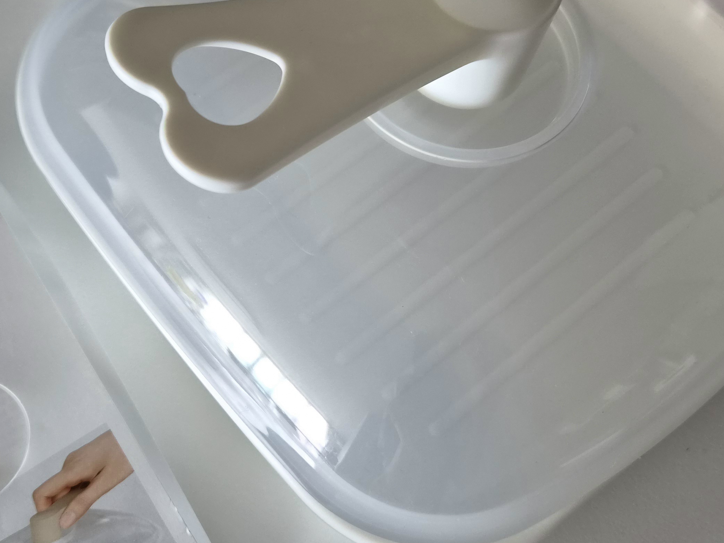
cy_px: 272
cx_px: 256
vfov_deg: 32.9
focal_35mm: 44
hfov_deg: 42.5
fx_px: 920
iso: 640
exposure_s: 1/120
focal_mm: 5.4
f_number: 1.8
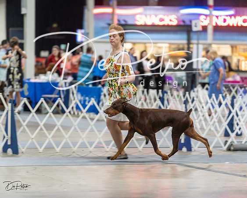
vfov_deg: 9.9
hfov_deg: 12.4
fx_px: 1136
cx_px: 124
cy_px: 99
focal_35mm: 155
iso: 2000
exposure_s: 1/160
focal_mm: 138
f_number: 2.8
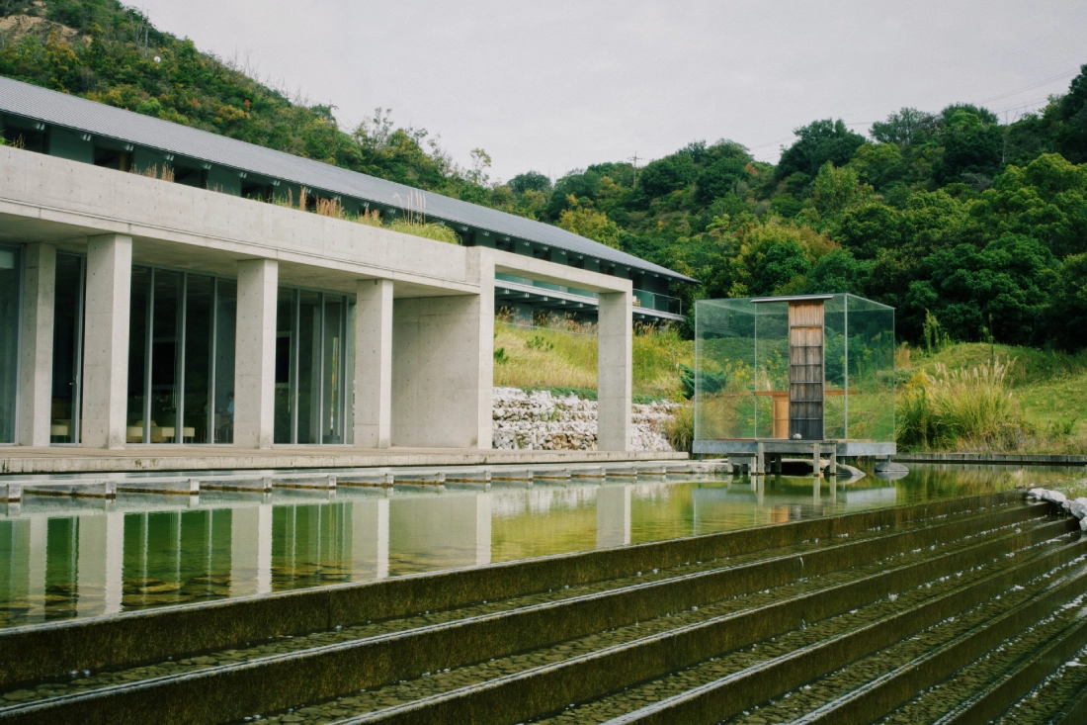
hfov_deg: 47.4
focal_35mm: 41
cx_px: 544
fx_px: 1238
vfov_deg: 32.6
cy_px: 362
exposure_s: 1/40
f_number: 16
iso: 200
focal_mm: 27
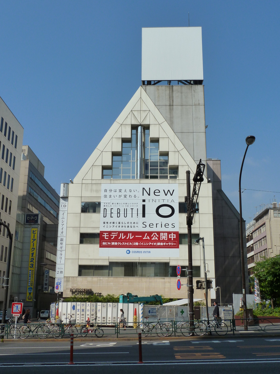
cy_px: 187
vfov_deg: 46.8
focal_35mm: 40
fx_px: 431
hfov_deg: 36.0
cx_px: 140
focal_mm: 6.5
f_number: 5.6
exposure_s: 1/640
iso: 125
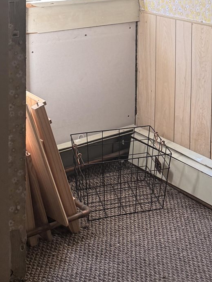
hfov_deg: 18.2
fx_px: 653
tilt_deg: -5.6
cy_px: -10
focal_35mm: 80
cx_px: 183
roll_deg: -1.2
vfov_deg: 23.3
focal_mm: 6.76
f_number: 1.78
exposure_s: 1/182
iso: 160
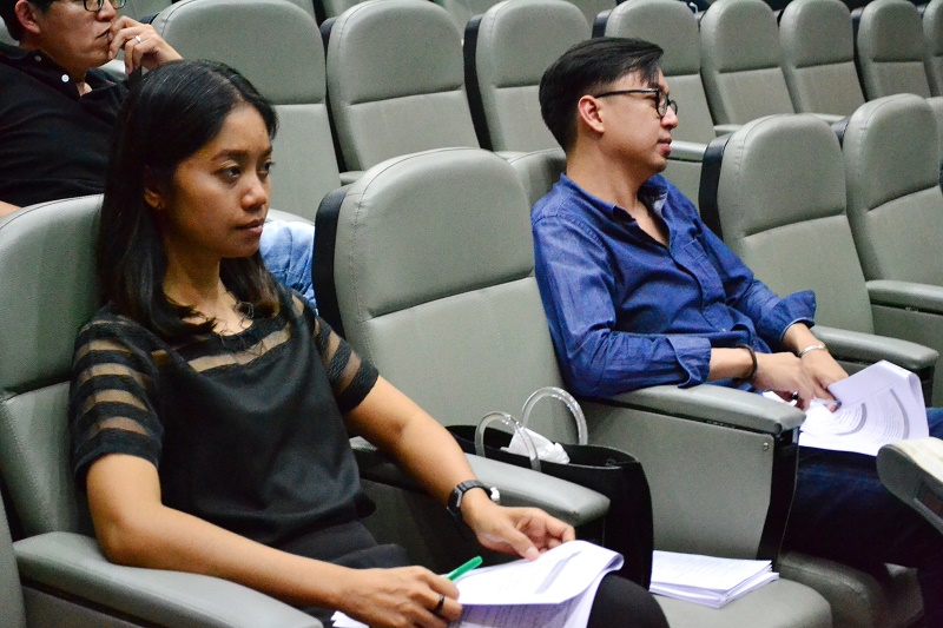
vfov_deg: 20.2
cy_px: 314
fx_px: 1768
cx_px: 472
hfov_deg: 29.9
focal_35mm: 68
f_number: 5.3
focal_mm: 45
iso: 6400
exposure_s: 1/50
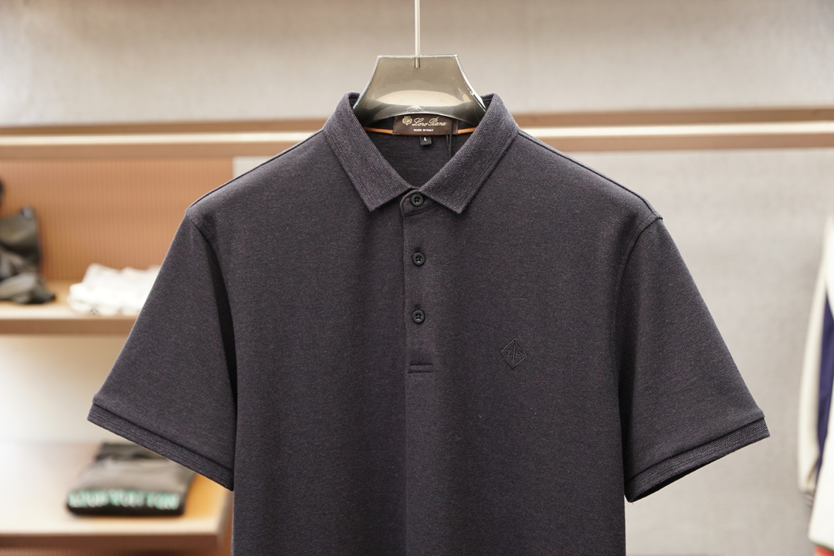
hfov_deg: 28.1
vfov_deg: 18.9
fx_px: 1668
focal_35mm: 72
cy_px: 278
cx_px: 417
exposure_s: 1/125
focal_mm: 48
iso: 500
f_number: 4
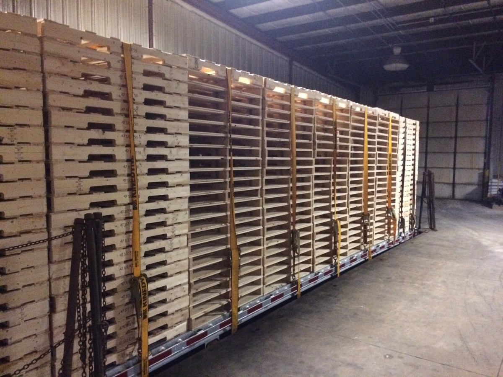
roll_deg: +1.1
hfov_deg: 61.7
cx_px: 252
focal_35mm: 29
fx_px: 421
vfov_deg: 48.2
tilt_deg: -4.3
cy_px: 188
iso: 500
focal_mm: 4.15
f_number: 2.2
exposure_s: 1/15
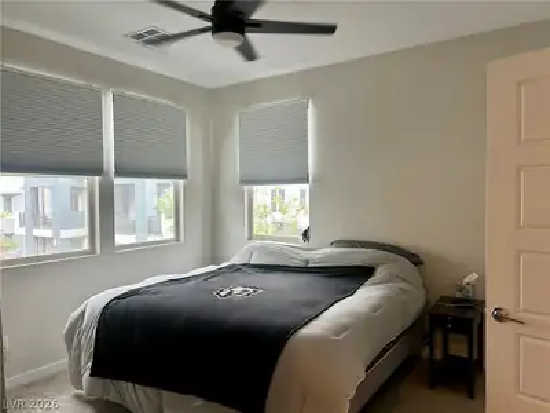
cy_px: 206
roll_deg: -0.1
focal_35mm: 26
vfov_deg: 53.1
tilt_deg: -1.8
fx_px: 413
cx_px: 275
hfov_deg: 67.3
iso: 125
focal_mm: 5.7
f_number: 1.5
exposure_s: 1/60
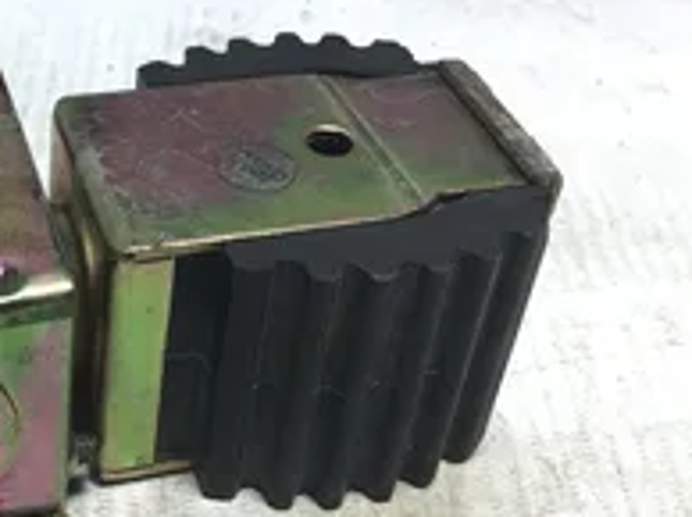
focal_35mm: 64
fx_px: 1278
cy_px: 225
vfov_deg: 22.9
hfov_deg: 29.4
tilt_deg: -37.4
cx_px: 103
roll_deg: -3.4
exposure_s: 1/120
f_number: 2.4
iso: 40
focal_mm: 3.3
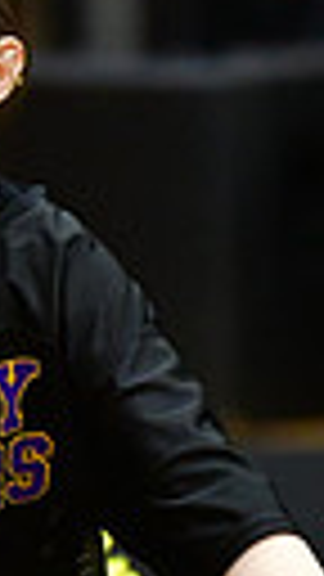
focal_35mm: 1311
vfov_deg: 1.6
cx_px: -783
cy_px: 11
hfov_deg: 0.9
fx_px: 20023
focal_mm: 185
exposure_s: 1/500
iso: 5000
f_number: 3.5
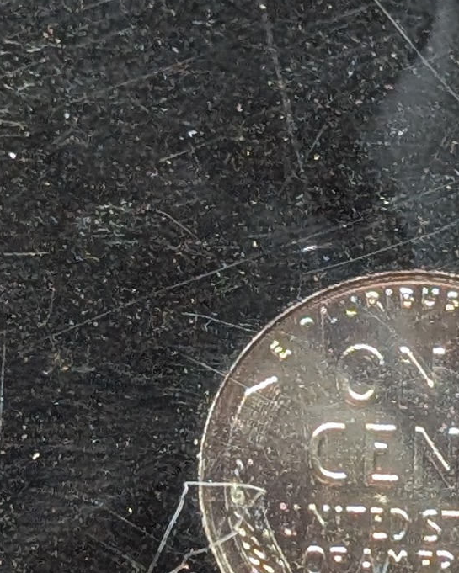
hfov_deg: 5.4
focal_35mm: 287
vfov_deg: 6.7
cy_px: 252
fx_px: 4872
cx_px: 415
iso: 39
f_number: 1.68
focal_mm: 6.9
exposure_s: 1/23.8
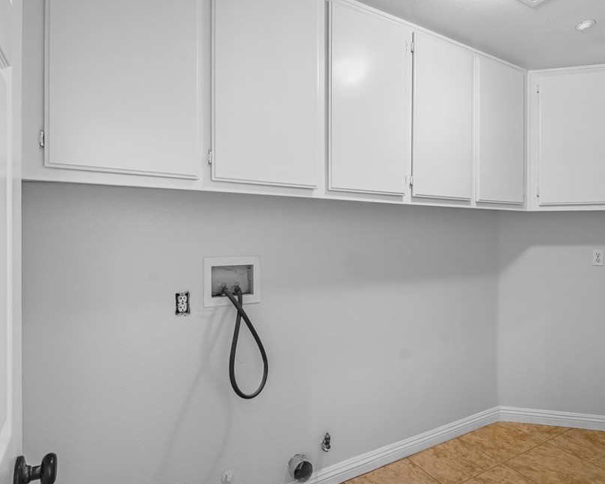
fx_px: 340
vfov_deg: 70.9
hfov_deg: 82.8
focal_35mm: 19
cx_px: 342
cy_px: 247
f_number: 8
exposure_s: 1/6
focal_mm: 11
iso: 400
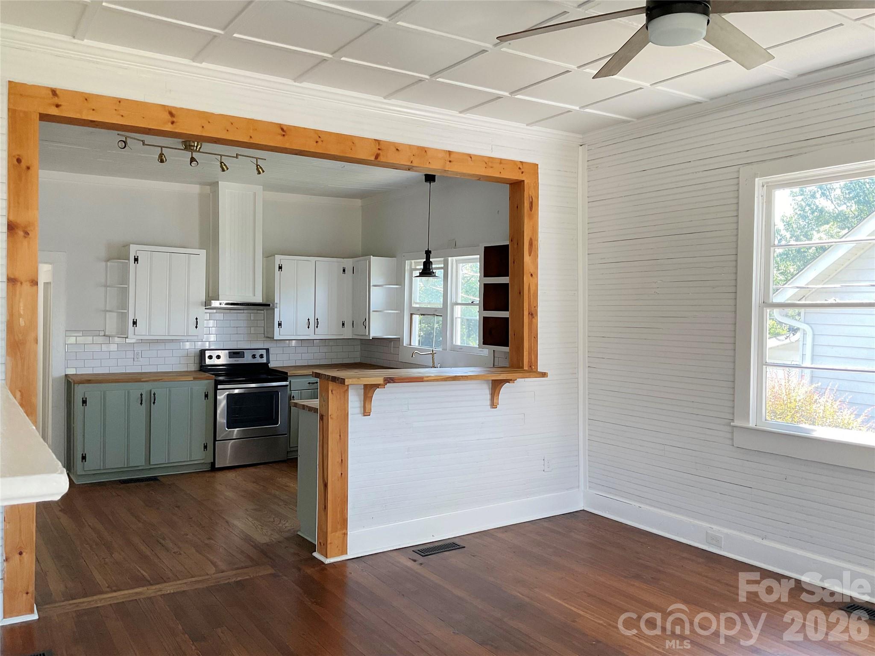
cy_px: 328
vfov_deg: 48.2
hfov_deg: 61.7
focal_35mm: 29
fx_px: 733
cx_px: 438
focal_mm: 3
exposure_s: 1/120
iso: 64
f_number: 1.8
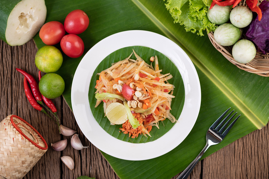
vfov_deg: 22.6
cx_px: 134
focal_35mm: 60
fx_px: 448
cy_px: 90
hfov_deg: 33.4
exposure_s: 1/125
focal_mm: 60
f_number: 5.6
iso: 100
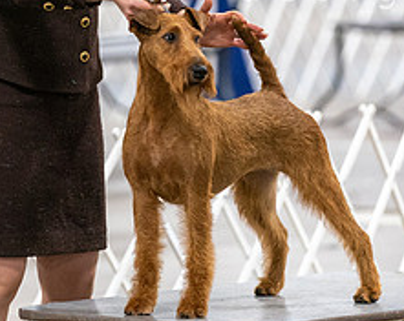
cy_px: 55
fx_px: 5860
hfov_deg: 3.9
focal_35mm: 491
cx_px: 171
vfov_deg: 3.1
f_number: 2.8
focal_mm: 171
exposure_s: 1/200
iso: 4000
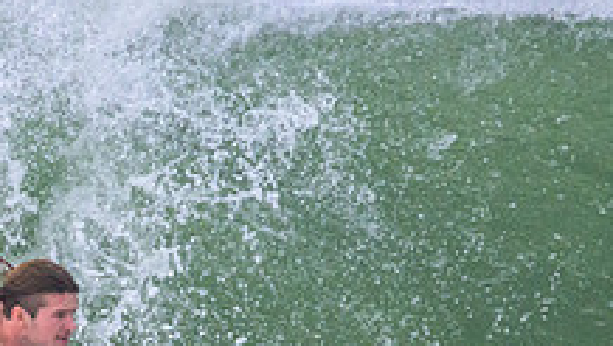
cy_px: 483
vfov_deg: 0.5
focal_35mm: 2676
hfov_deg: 0.8
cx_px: -9
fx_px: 43529
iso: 2800
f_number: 11
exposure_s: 1/2000
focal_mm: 800
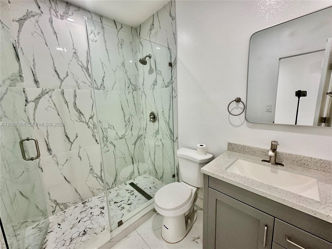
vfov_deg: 85.7
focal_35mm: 14
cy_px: 124
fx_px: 134
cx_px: 166
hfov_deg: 102.1
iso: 200
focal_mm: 2.22
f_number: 2.2
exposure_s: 1/120
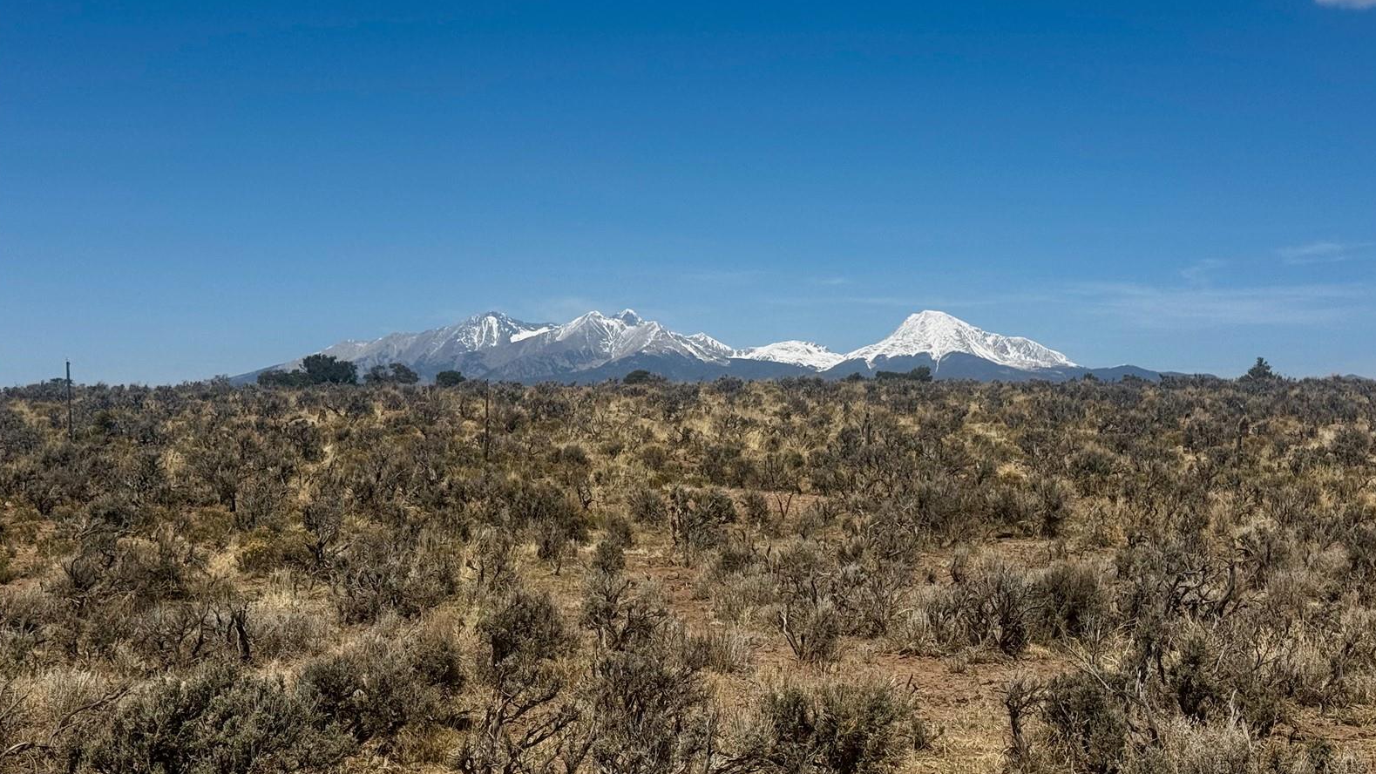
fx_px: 1934
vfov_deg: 22.6
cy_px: 337
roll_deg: -0.7
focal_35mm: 53
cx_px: 689
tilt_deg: +2.5
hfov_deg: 39.2
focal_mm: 6.76
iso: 64
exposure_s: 1/6410
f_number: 1.78
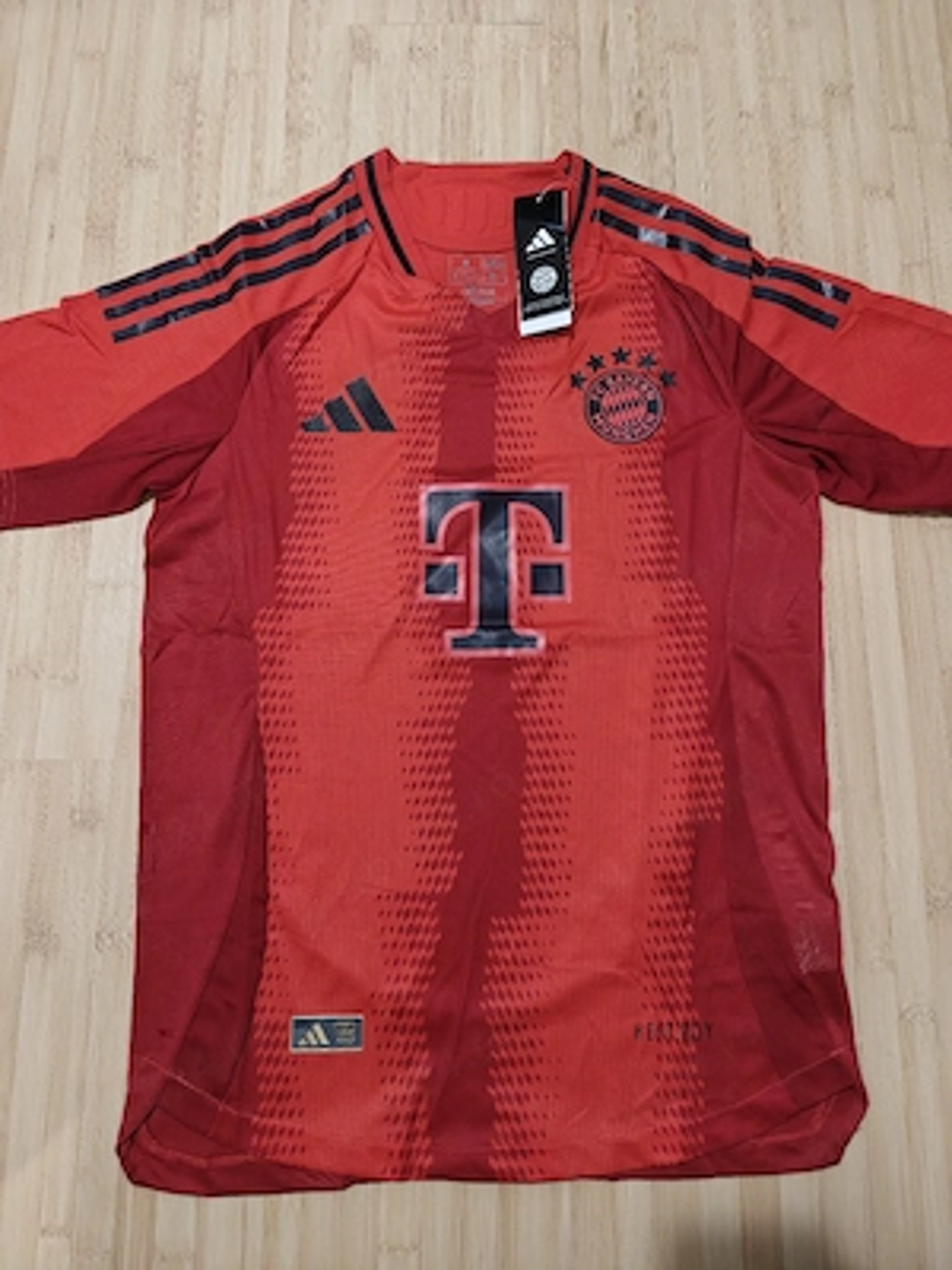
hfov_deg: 58.9
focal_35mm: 23
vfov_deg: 73.9
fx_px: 843
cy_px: 635
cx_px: 476
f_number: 1.6
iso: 1250
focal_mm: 6.06
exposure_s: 1/90.1
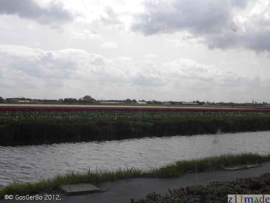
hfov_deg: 41.2
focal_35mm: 46
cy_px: 102
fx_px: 359
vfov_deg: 31.5
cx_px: 135
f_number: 6.3
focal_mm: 8.2
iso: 64
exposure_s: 1/382
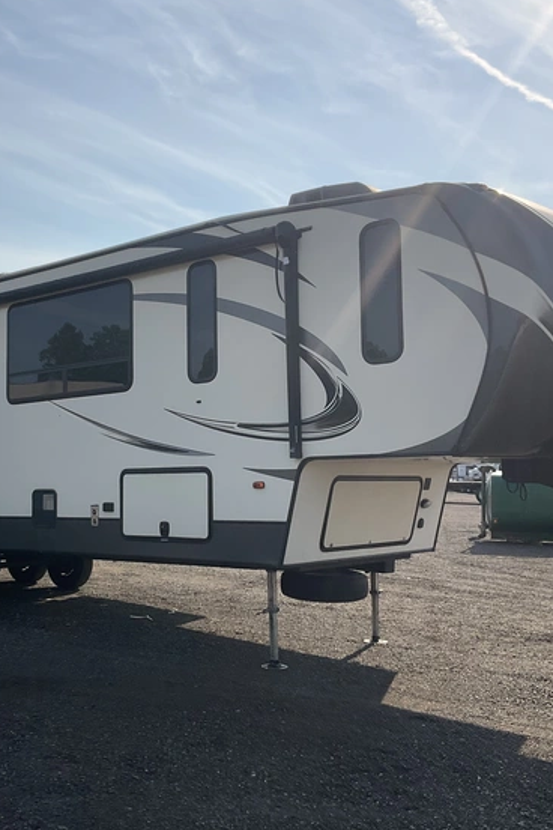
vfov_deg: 47.4
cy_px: 413
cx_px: 180
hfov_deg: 32.3
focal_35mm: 41
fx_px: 945
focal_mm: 3
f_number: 1.8
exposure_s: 1/3322
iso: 25
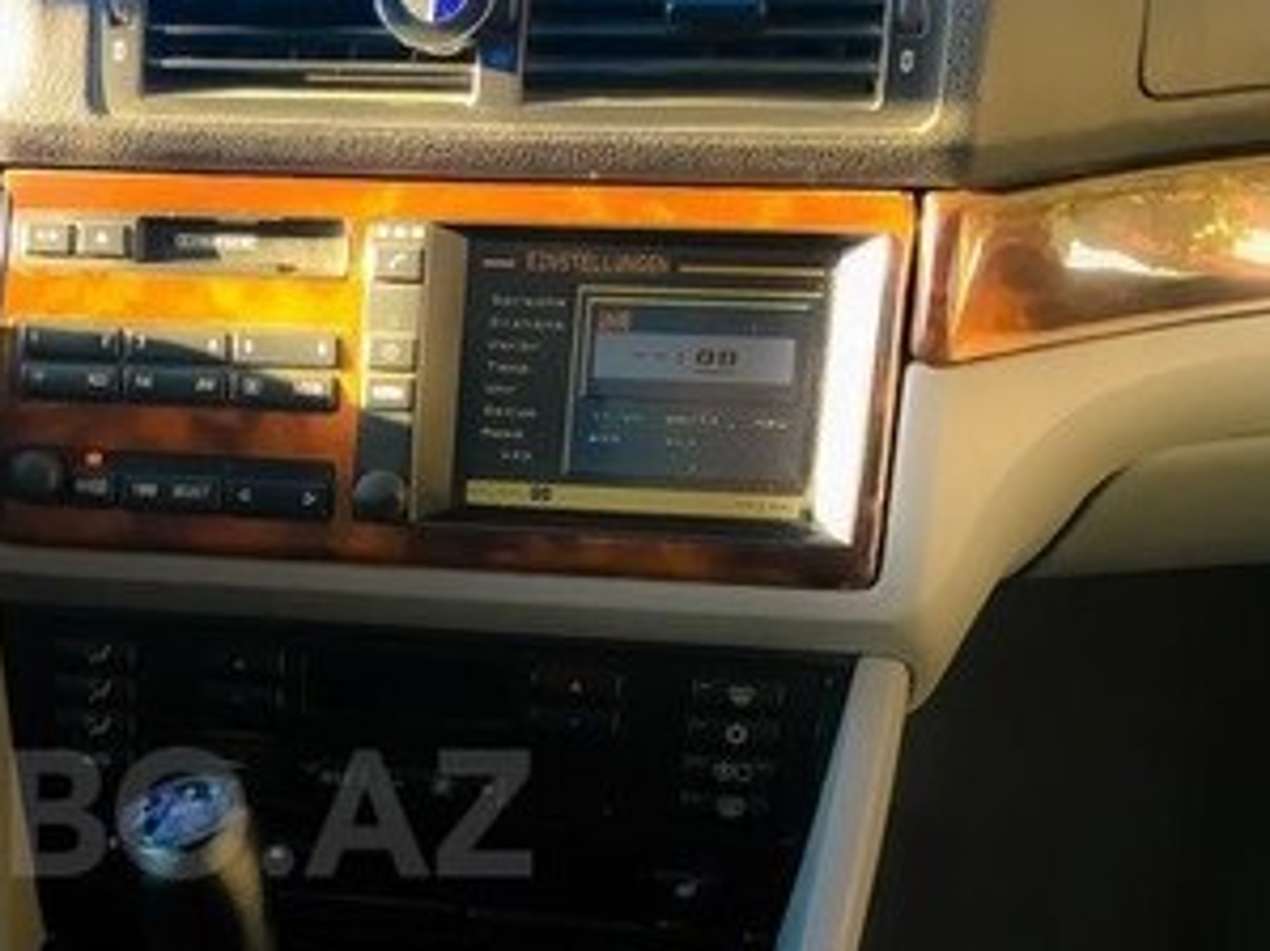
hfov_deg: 28.9
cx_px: 98
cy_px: 813
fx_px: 2347
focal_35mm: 64
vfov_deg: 22.5
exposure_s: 1/33
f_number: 2.2
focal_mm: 4.15
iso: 32
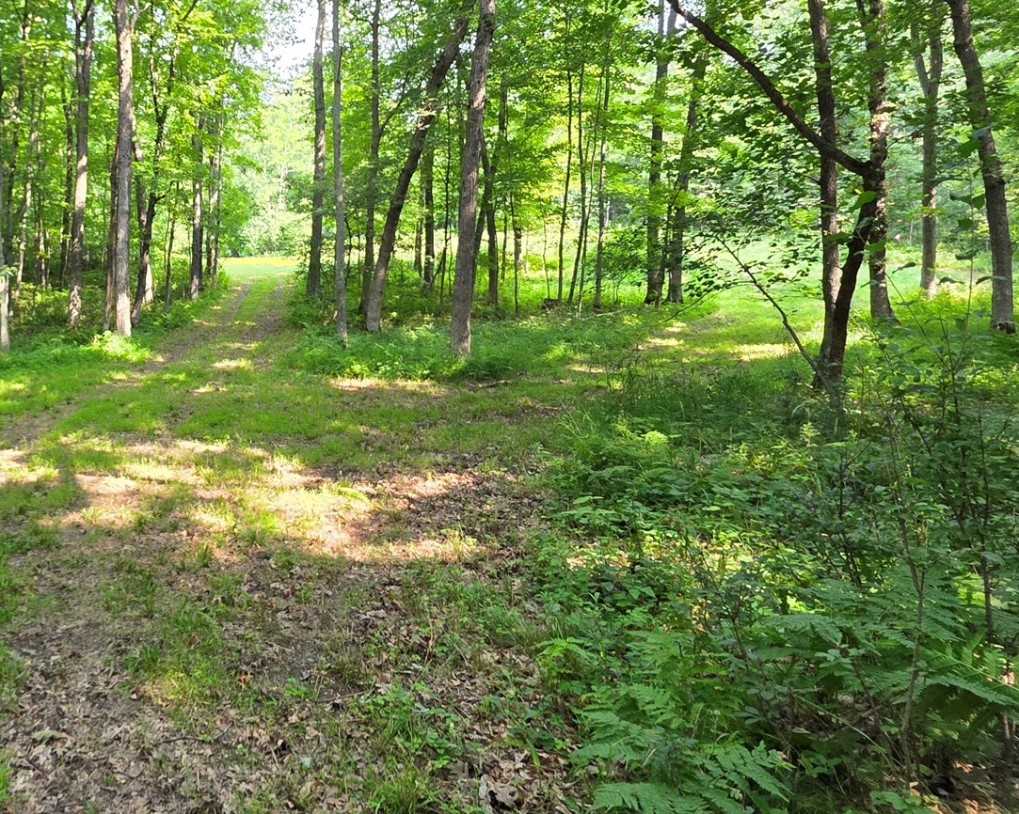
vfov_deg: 57.5
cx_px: 142
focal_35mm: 24
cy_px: 274
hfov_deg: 61.6
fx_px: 724
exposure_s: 1/120
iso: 64
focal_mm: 2.2
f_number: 1.9
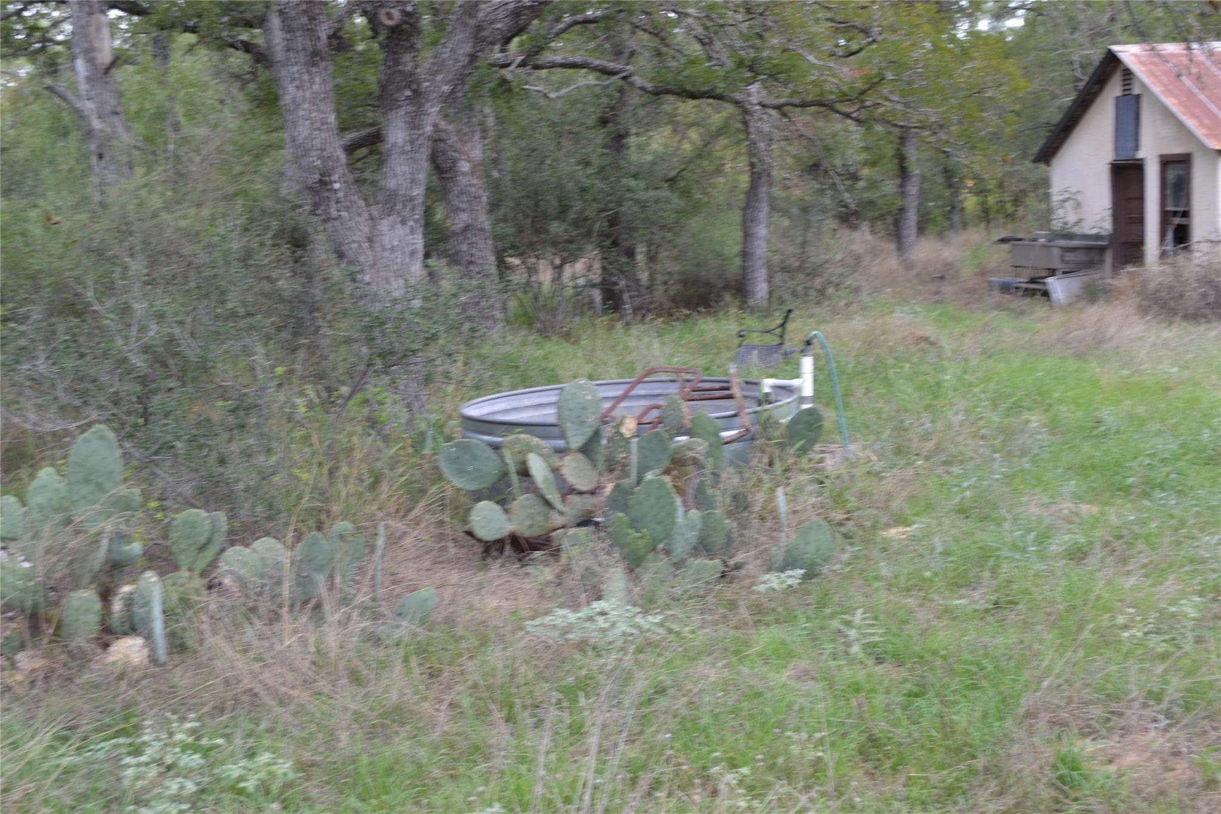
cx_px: 610
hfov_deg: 38.9
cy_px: 407
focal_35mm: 51
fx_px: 1729
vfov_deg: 26.5
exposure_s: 1/40
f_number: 5
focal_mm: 34
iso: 100
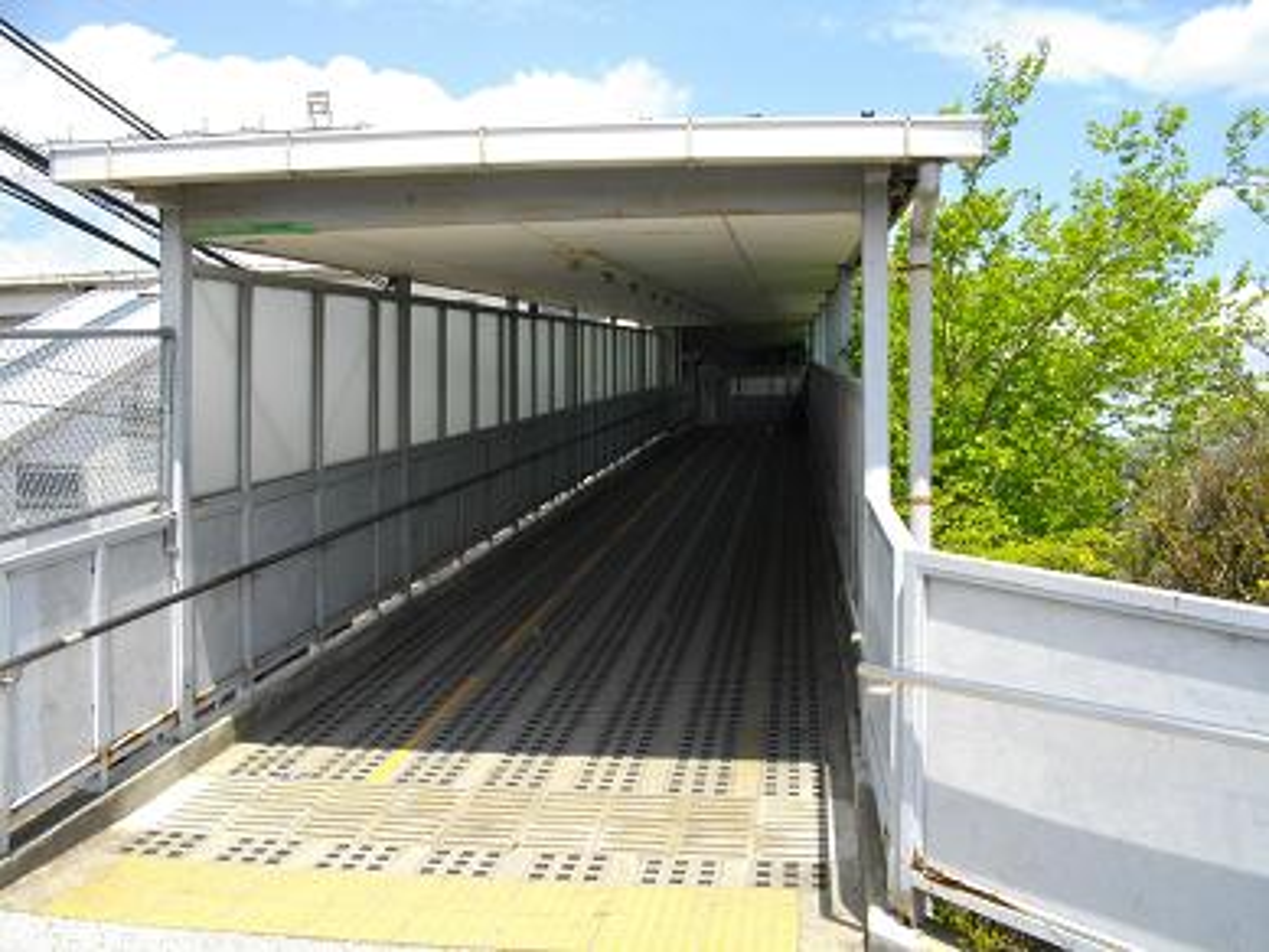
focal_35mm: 32
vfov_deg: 44.2
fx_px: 1173
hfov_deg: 56.8
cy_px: 476
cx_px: 634
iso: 100
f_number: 5.5
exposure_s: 1/250
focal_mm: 5.7
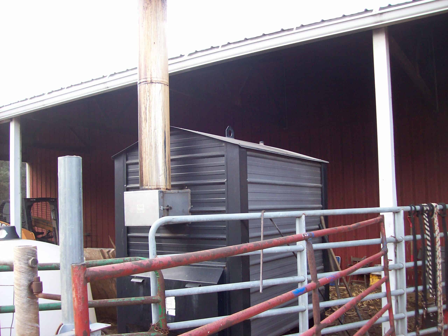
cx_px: 224
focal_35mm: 36
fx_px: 466
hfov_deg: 51.4
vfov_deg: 39.6
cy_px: 168
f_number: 2.7
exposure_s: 1/80.3
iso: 80
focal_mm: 6
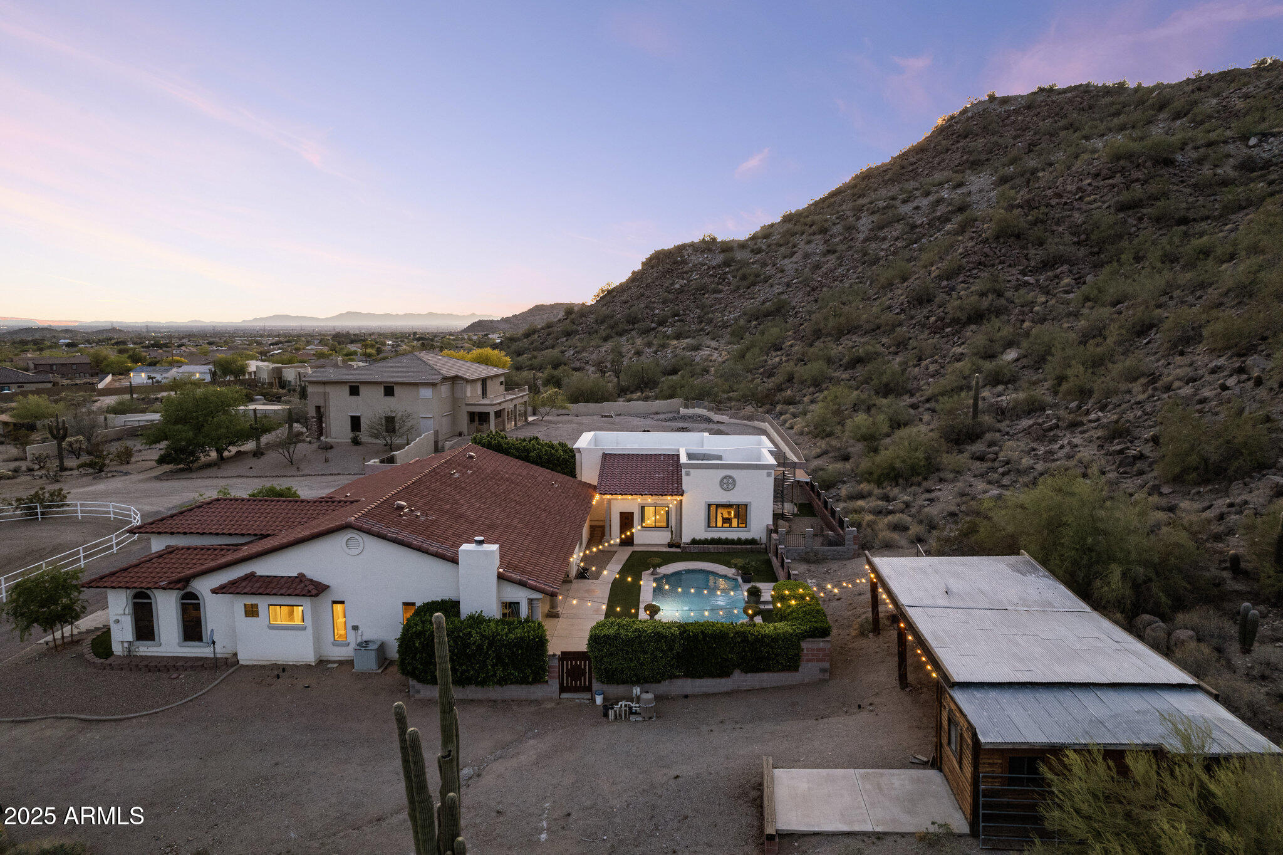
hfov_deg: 78.6
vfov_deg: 57.2
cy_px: 428
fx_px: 784
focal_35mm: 22
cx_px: 642
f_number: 2.8
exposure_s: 1/25
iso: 200
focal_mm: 8.38
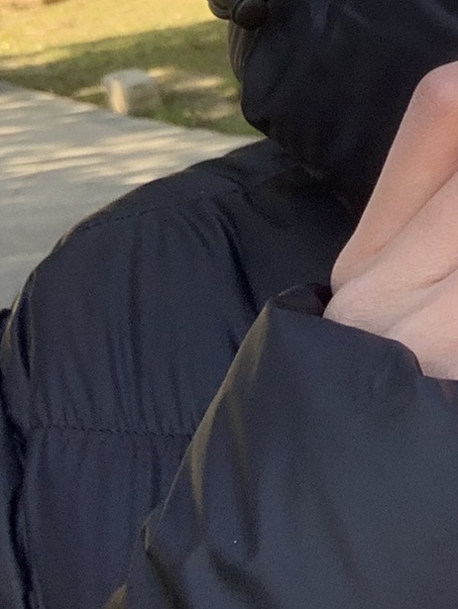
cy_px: -328
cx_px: 711
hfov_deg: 13.3
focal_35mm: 104
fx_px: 1833
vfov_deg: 16.9
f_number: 2.2
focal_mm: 2.87
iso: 16
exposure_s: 1/283
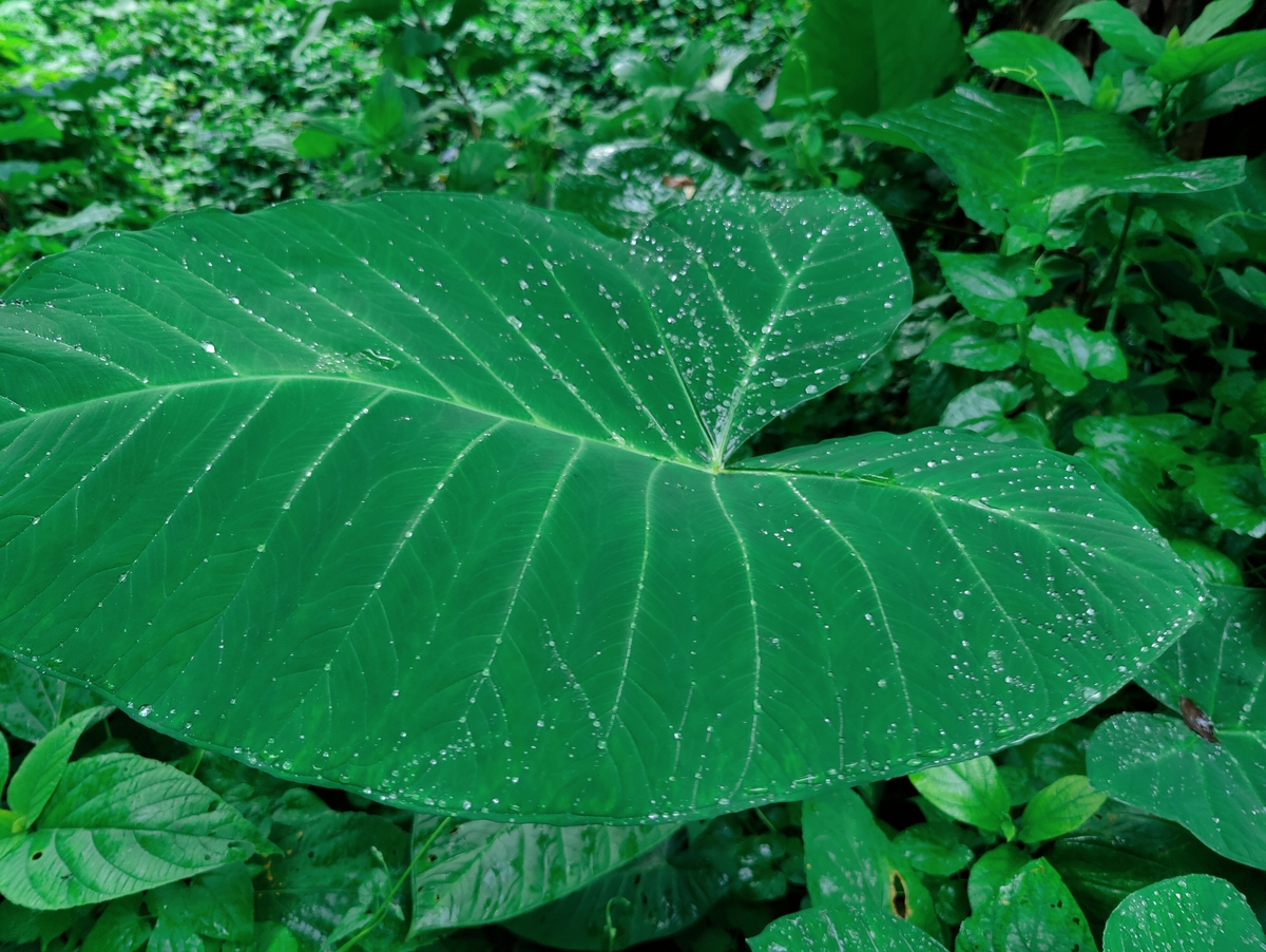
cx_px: 633
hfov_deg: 73.9
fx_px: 842
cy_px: 476
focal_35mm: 23
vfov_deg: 58.9
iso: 125
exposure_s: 1/100
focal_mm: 6.06
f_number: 1.8
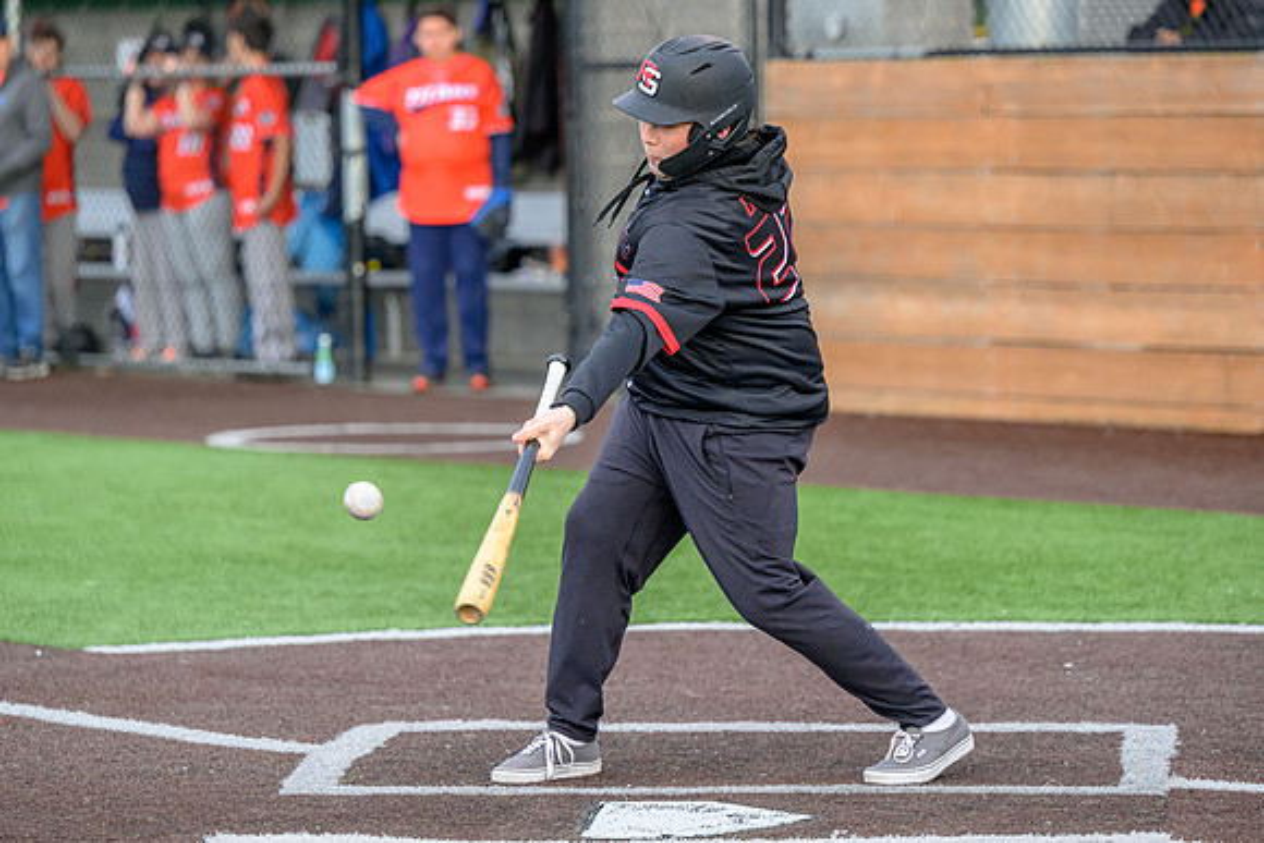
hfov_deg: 12.4
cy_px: 335
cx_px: 686
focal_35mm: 166
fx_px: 5819
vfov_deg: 8.3
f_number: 2.8
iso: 2500
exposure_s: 1/2000
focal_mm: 135
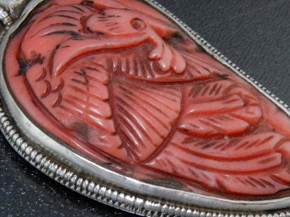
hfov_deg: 19.7
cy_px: 121
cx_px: 151
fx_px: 837
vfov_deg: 14.8
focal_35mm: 100
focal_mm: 10.6
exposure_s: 1/30
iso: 800
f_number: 8
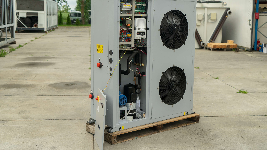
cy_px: 60
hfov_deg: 43.7
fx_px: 333
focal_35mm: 47
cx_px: 132
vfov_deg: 25.4
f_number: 4
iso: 250
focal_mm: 44
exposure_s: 1/400
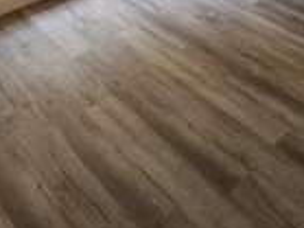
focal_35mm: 45
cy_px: -137
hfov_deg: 42.1
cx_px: 153
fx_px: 395
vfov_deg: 23.6
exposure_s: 1/60
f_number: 2.2
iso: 125
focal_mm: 2.2
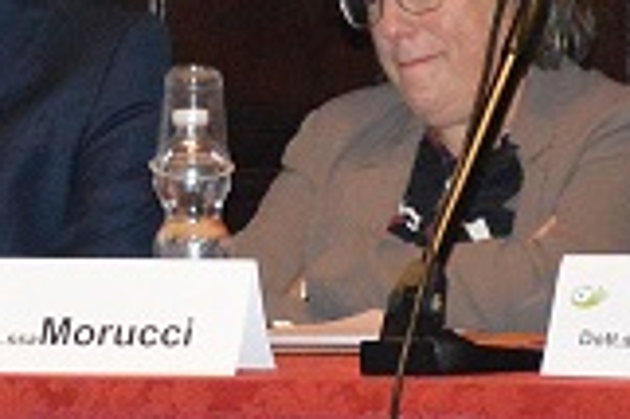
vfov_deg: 2.6
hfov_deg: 3.9
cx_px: -775
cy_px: -415
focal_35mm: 527
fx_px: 9213
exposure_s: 1/60
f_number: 5
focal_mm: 50
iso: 3200
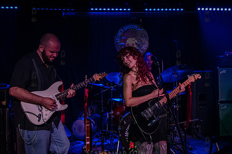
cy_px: 79
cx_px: 146
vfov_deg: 28.1
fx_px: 309
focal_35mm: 48
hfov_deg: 40.8
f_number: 3.2
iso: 16000
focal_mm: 35
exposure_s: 1/320
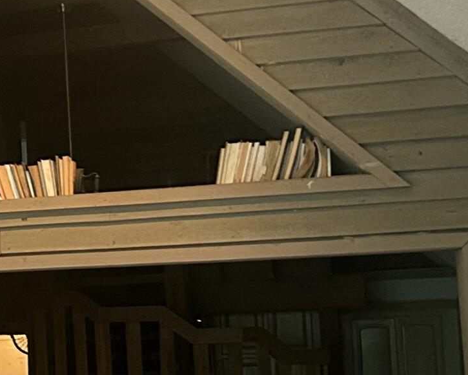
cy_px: 286
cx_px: -305
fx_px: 1454
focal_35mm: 105
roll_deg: +2.0
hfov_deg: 16.1
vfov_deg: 14.6
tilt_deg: +4.0
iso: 640
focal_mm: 5.7
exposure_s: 1/30
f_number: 1.5
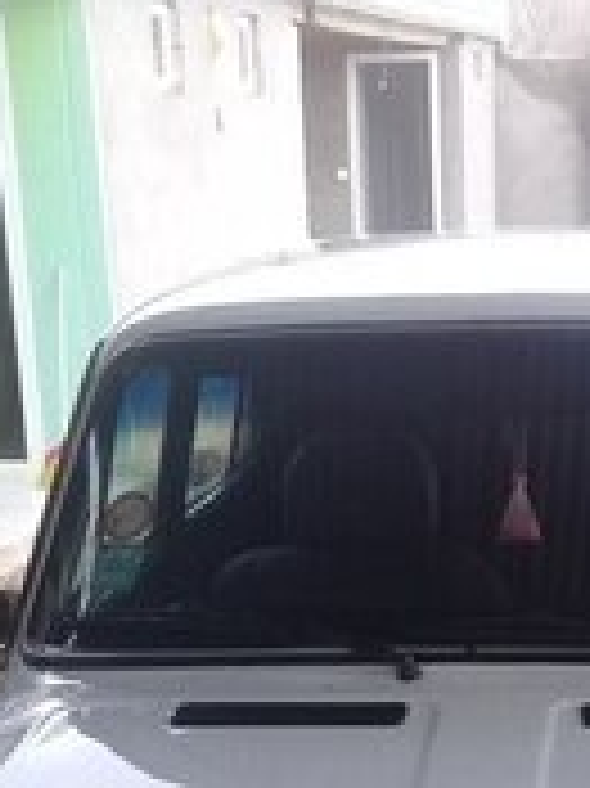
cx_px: 450
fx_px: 2002
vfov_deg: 21.0
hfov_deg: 16.7
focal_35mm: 88
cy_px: 896
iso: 64
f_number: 2.2
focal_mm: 3.3
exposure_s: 1/100
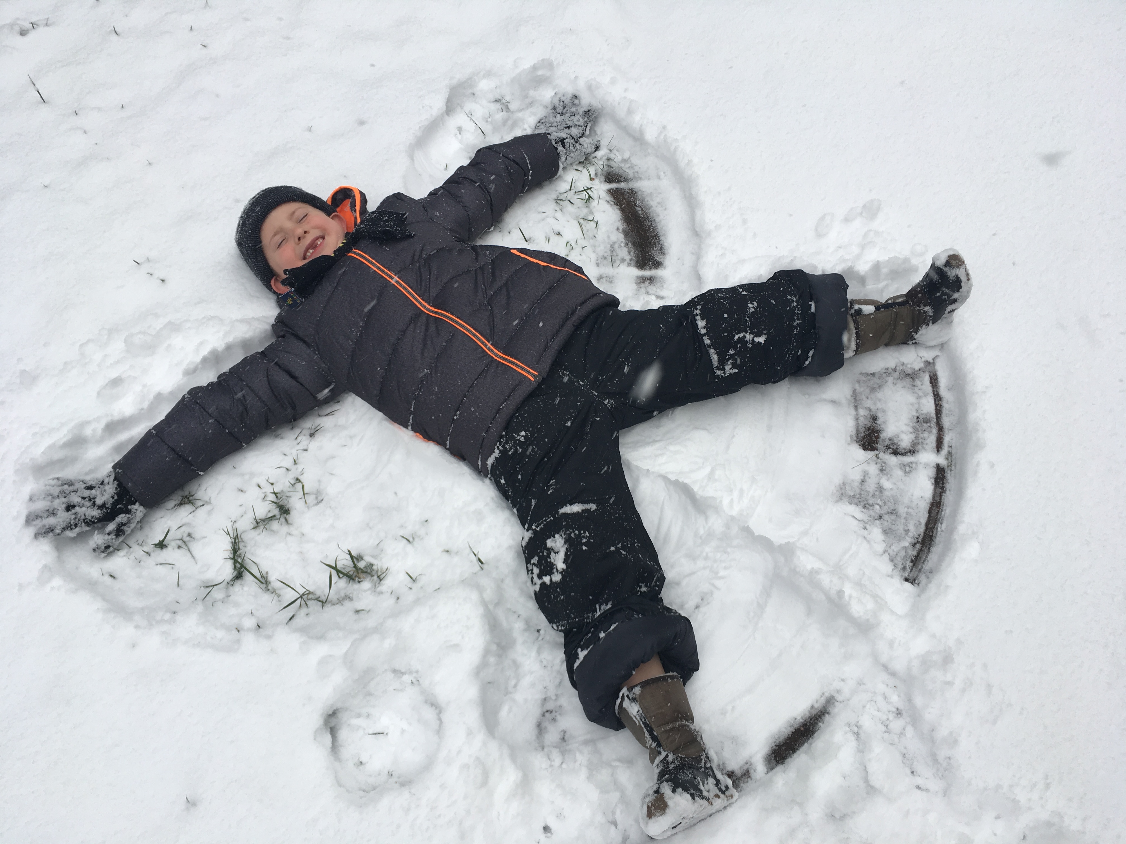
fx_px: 943
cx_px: 563
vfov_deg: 48.2
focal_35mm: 29
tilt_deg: -59.2
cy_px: 422
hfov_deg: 61.7
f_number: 2.2
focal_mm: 4.15
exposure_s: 1/120
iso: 25
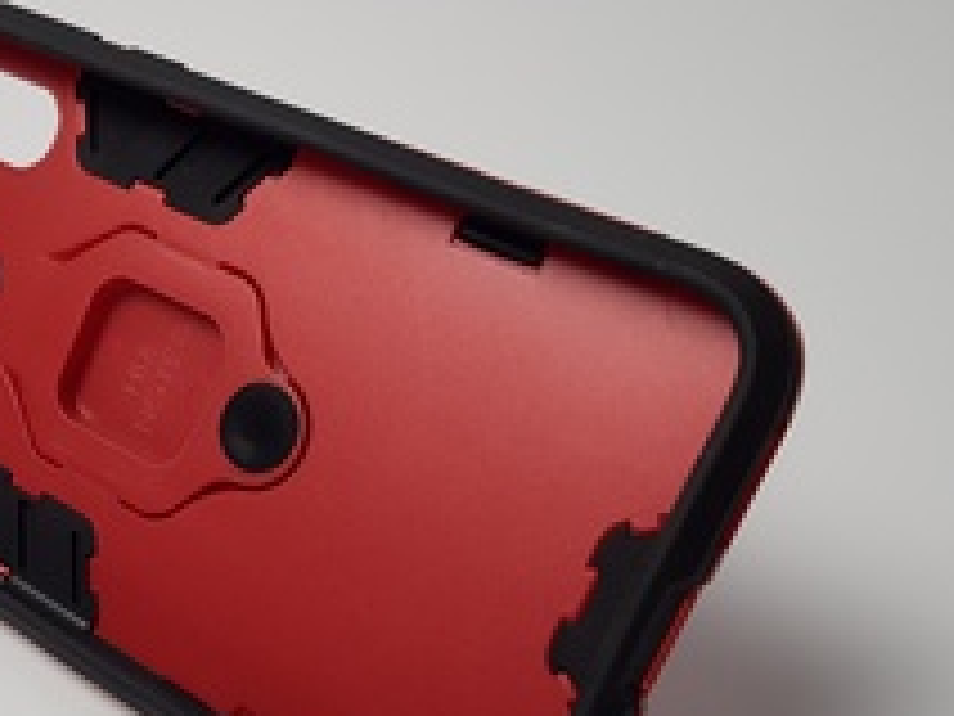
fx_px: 1350
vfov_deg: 29.3
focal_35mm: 49
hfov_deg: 37.5
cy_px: 522
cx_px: 194
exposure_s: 1/60
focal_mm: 4.2
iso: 80
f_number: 1.7
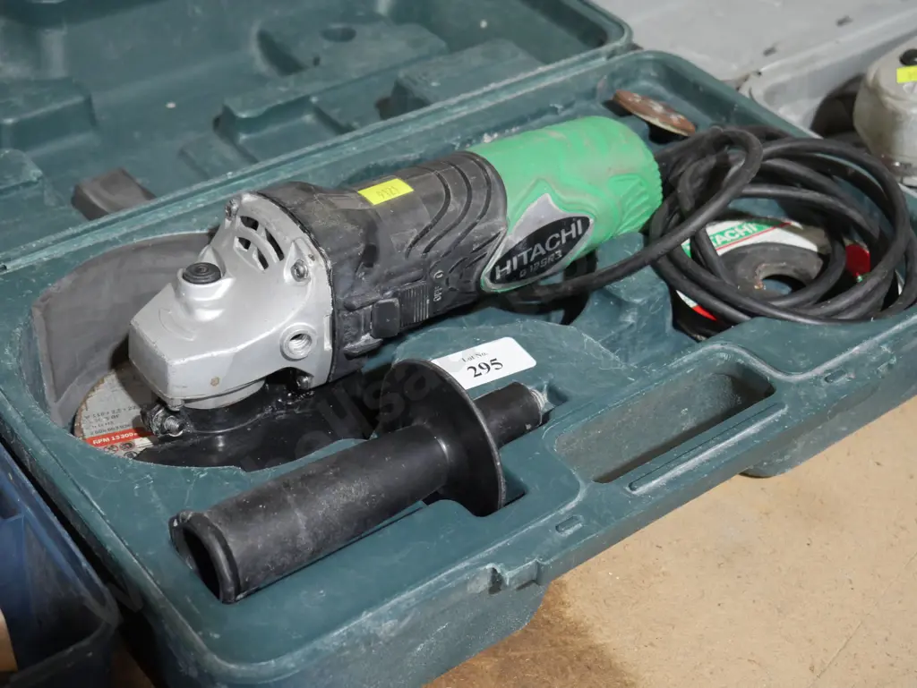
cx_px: 458
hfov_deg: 34.3
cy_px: 344
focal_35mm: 56
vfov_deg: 26.1
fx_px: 1484
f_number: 5.3
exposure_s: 1/60
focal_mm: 28
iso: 1600
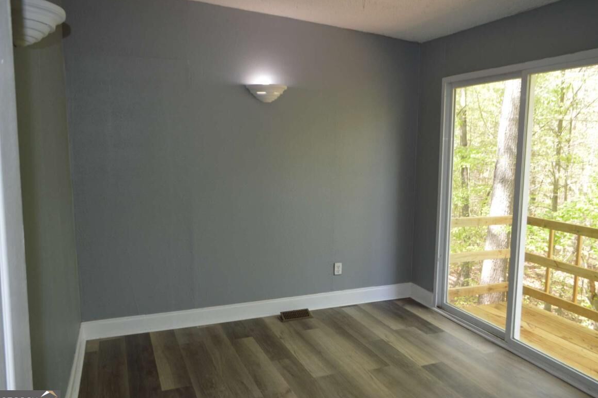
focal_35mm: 28
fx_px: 465
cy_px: 204
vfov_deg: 46.3
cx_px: 310
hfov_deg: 65.5
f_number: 4
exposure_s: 1/125
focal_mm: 18
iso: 400
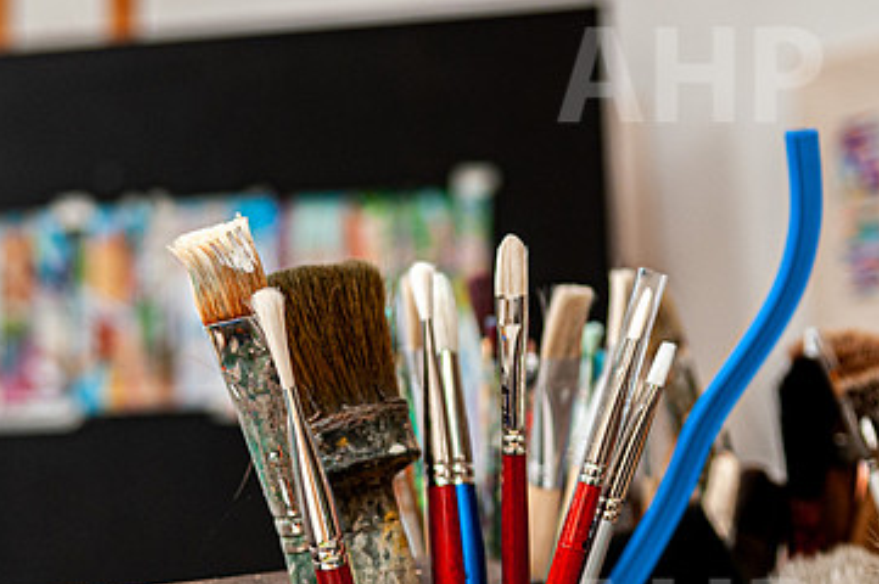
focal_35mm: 76
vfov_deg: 17.9
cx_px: 226
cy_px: 366
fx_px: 1854
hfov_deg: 26.4
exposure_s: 1/60
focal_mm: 30
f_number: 2.8
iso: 200
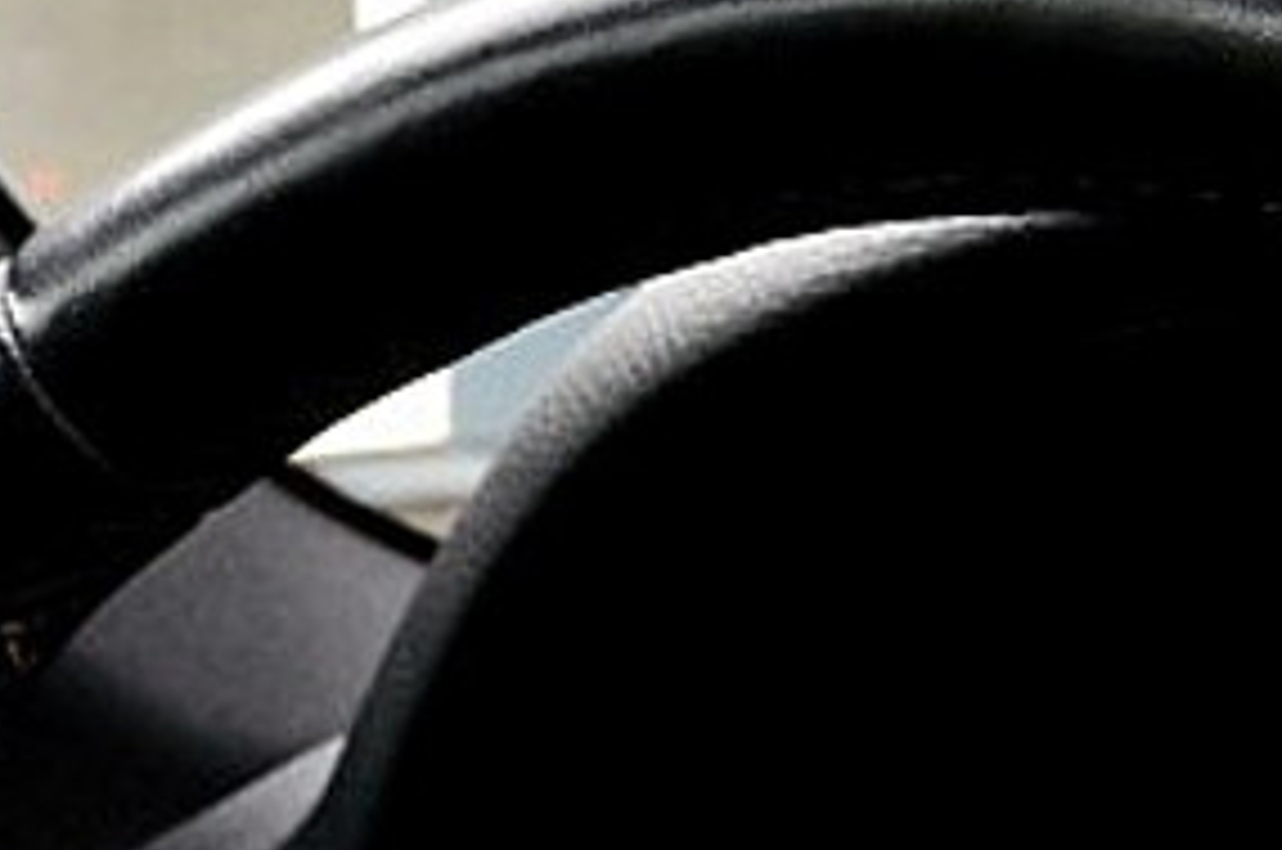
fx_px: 6558
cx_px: 270
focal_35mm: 184
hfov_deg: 11.1
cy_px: 1916
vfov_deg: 7.1
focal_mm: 25
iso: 560
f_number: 8
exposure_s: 1/60
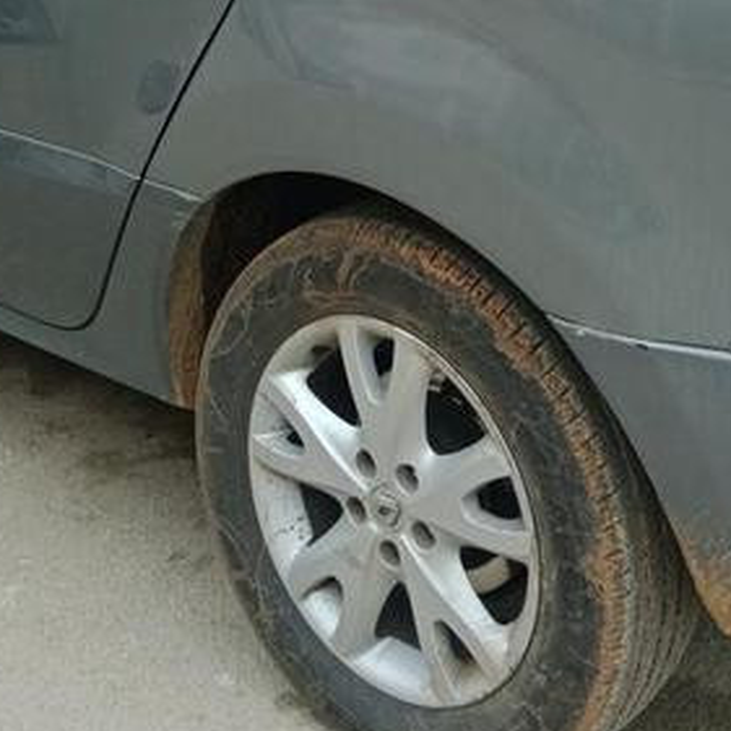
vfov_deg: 22.3
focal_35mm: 71
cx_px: 518
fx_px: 1696
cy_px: -163
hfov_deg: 24.1
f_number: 1.8
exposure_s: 1/100
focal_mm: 4.05
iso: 150
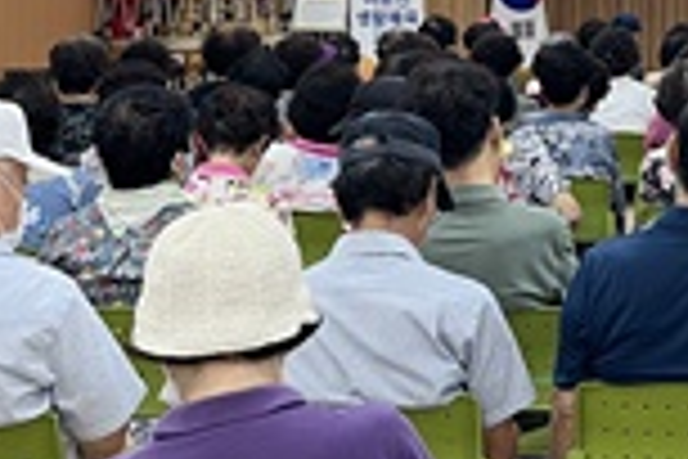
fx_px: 1854
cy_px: -20
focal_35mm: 97
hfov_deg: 19.4
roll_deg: -0.9
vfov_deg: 13.9
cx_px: 890
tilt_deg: -0.3
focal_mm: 5.1
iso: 80
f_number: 1.6
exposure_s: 1/60
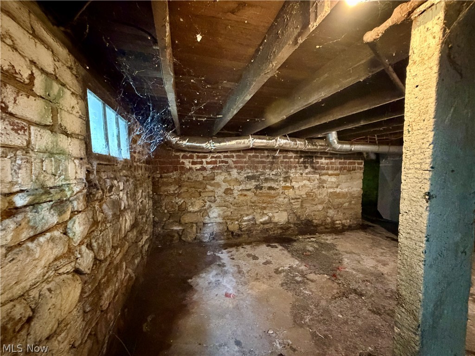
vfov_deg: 85.7
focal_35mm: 14
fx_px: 192
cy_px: 178
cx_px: 238
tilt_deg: -2.2
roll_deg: +0.5
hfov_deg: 102.1
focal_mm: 2.22
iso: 1250
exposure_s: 1/30
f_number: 2.2
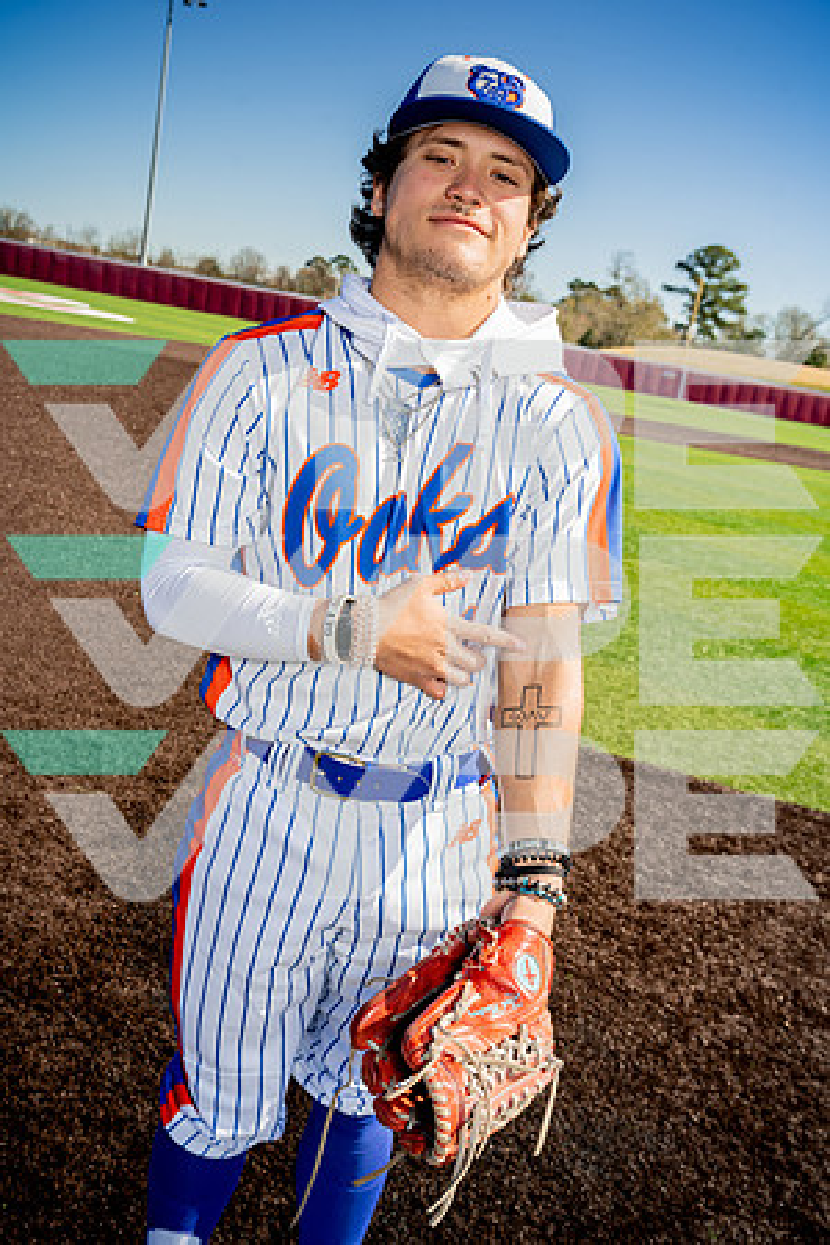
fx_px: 1210
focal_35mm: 35
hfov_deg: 37.9
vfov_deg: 54.4
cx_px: 415
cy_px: 622
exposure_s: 1/250
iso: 125
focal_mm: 35
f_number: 8
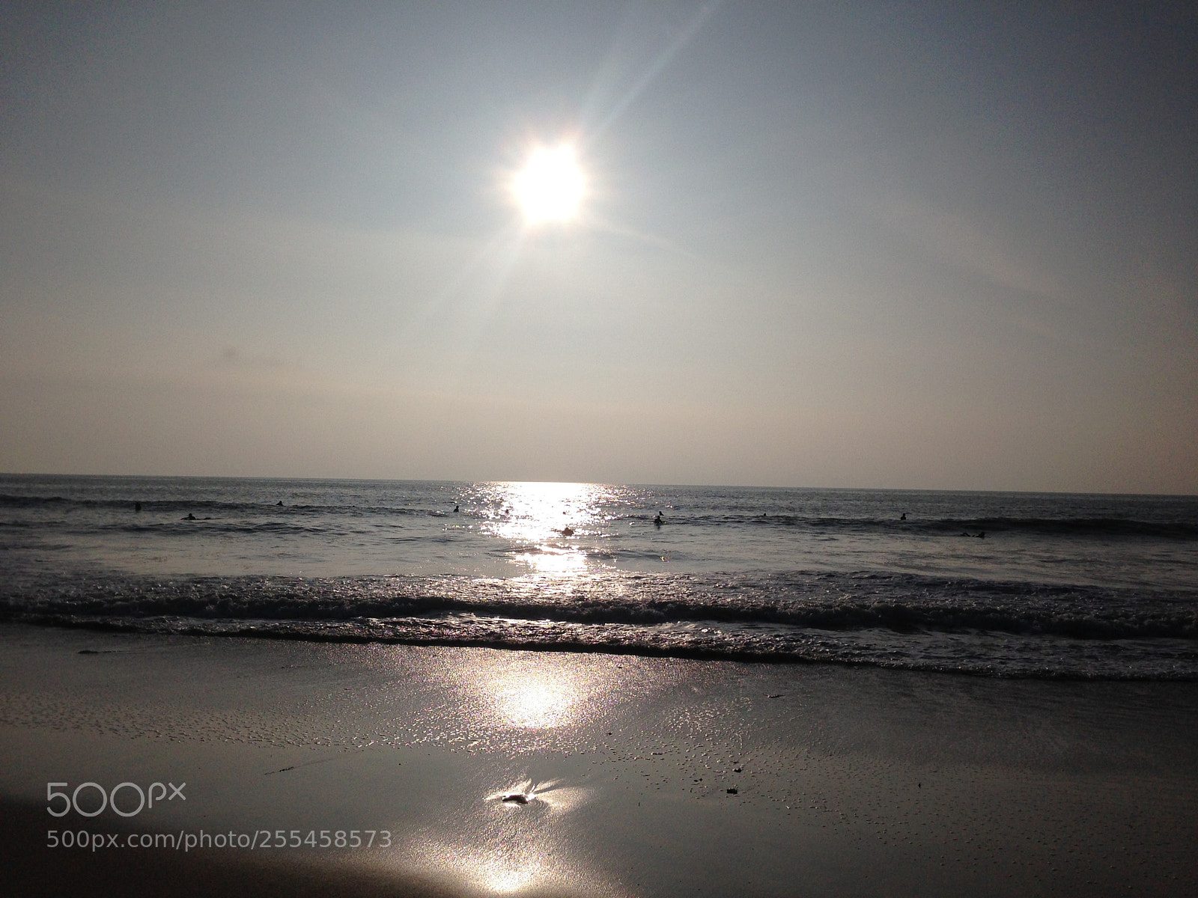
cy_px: 449
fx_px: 1142
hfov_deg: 55.4
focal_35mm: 33
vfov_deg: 42.9
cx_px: 599
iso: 50
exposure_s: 1/27778
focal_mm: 4.12
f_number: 2.4
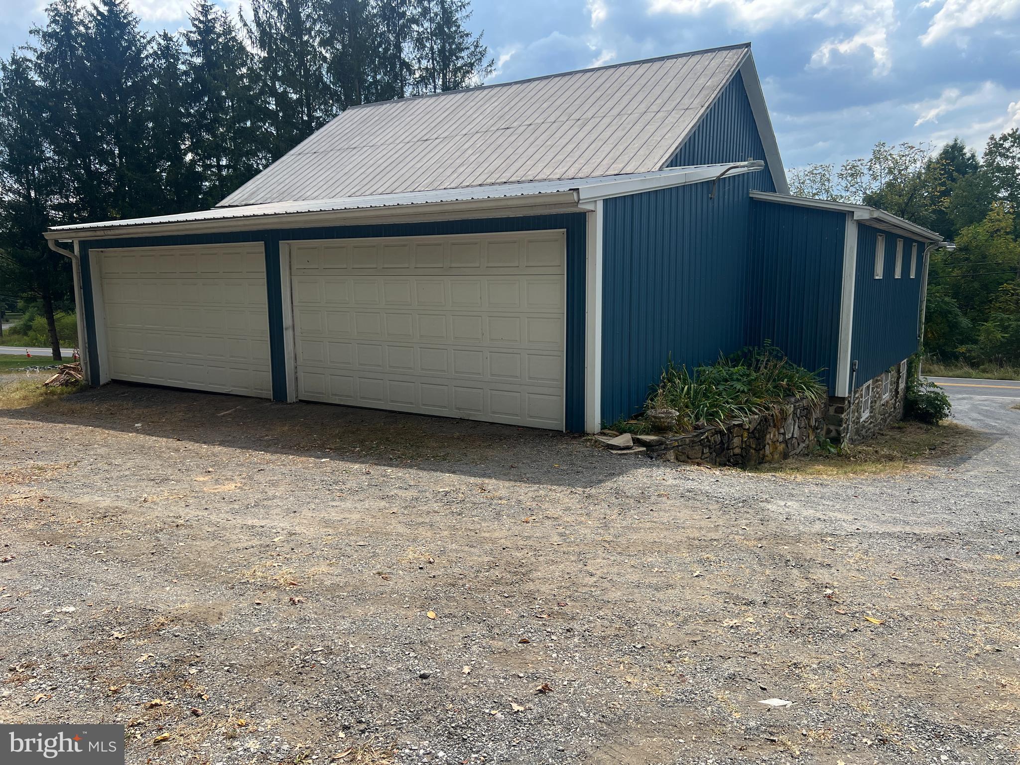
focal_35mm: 26
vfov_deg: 53.1
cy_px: 382
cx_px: 510
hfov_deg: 67.3
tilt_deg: -8.8
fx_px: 766
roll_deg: +0.6
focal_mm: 5.7
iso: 50
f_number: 1.5
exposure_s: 1/2513
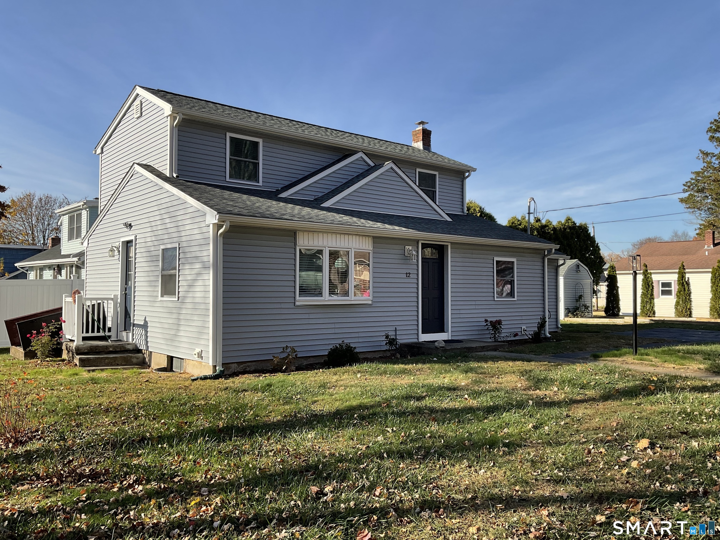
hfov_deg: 61.7
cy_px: 270
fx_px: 603
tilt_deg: +1.2
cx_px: 360
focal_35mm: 29
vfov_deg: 48.2
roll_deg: -1.2
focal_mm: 3
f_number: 1.8
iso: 16
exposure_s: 1/1412
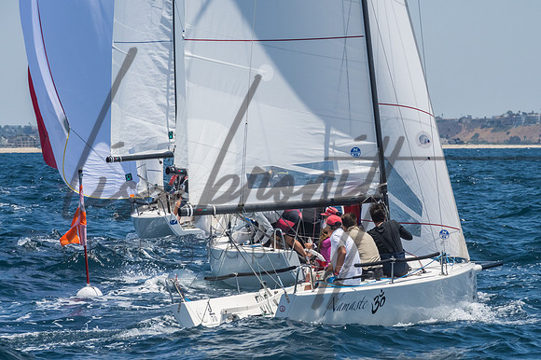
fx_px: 3714
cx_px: 270
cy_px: 180
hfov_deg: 8.3
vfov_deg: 5.5
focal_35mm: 247
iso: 640
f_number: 14
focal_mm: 165
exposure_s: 1/1600
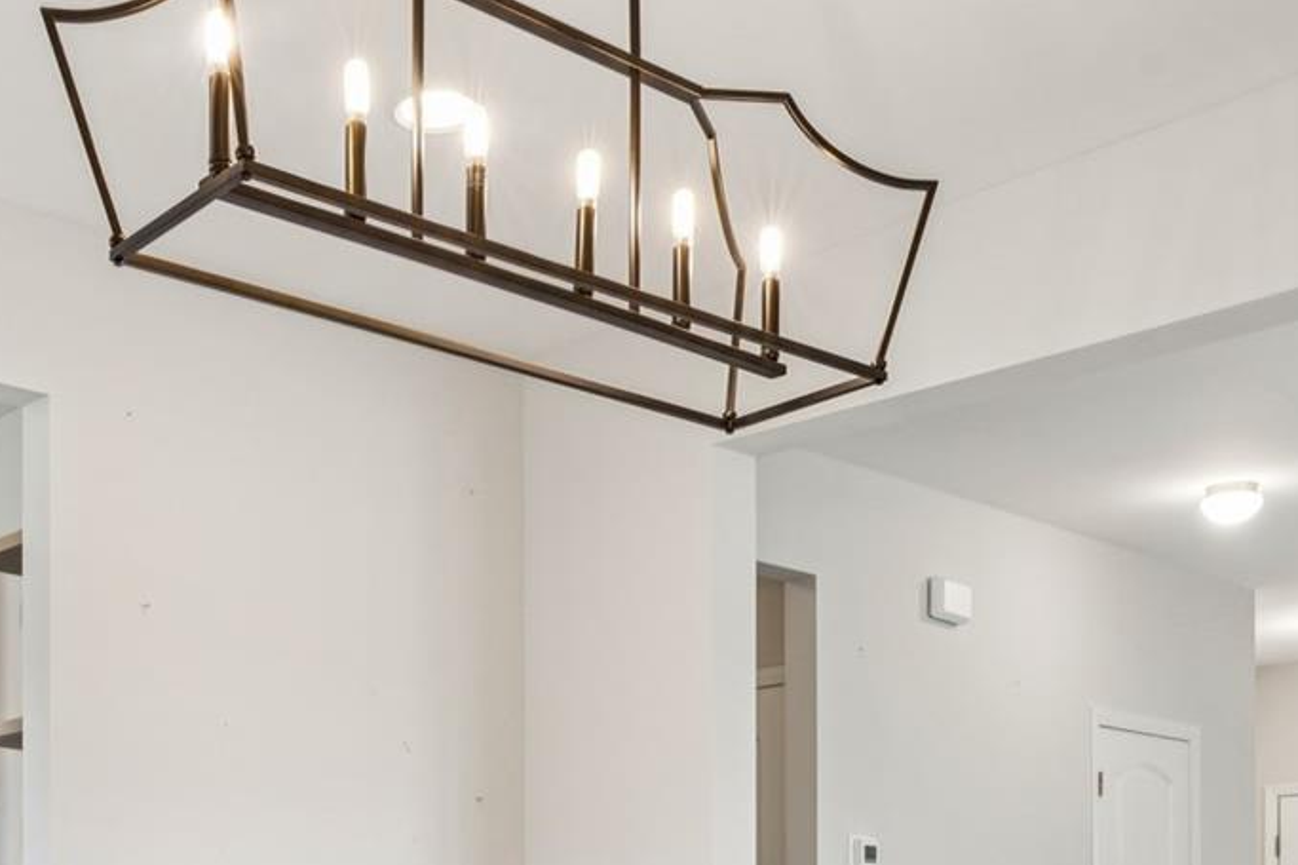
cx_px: 412
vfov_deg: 25.1
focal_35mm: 49
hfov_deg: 39.6
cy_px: 990
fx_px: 1773
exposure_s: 1/1.67
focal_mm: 16.4
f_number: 13
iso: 100
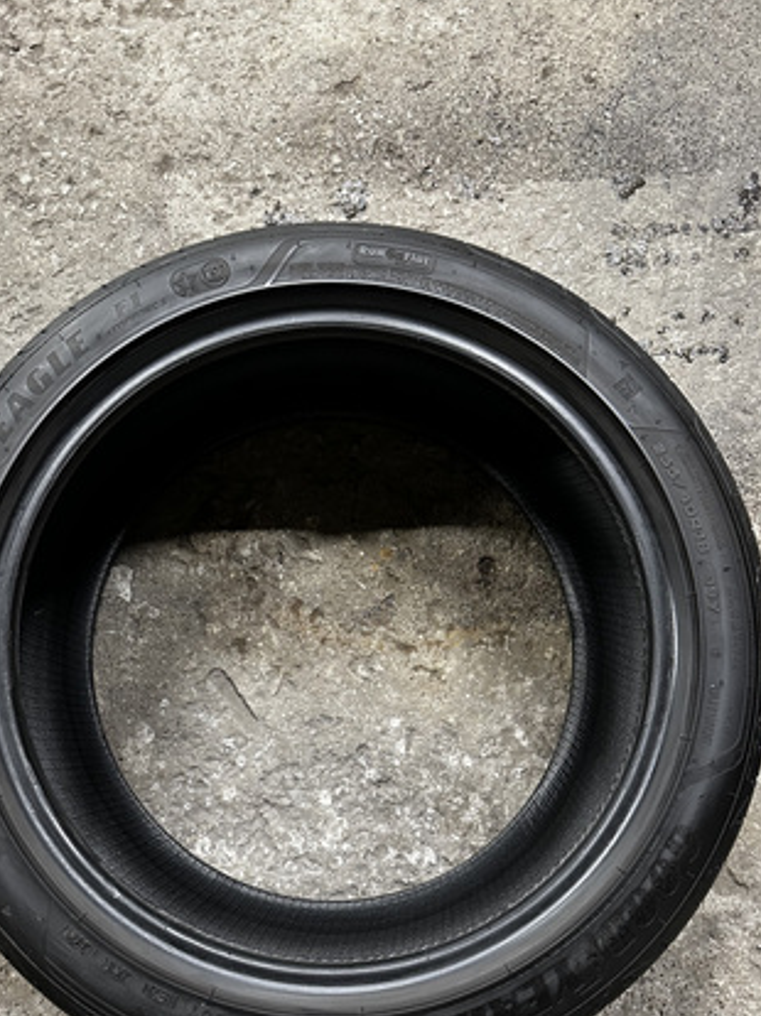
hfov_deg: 48.1
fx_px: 851
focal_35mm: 29
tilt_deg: -80.7
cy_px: 577
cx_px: 330
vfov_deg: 61.4
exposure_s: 1/50
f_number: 1.78
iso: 640
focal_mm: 6.86
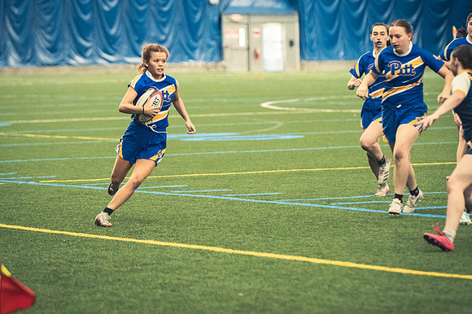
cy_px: 157
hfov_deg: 9.5
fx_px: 2843
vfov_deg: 6.3
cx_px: 236
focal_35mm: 217
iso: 12800
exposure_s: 1/500
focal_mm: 145
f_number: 2.8
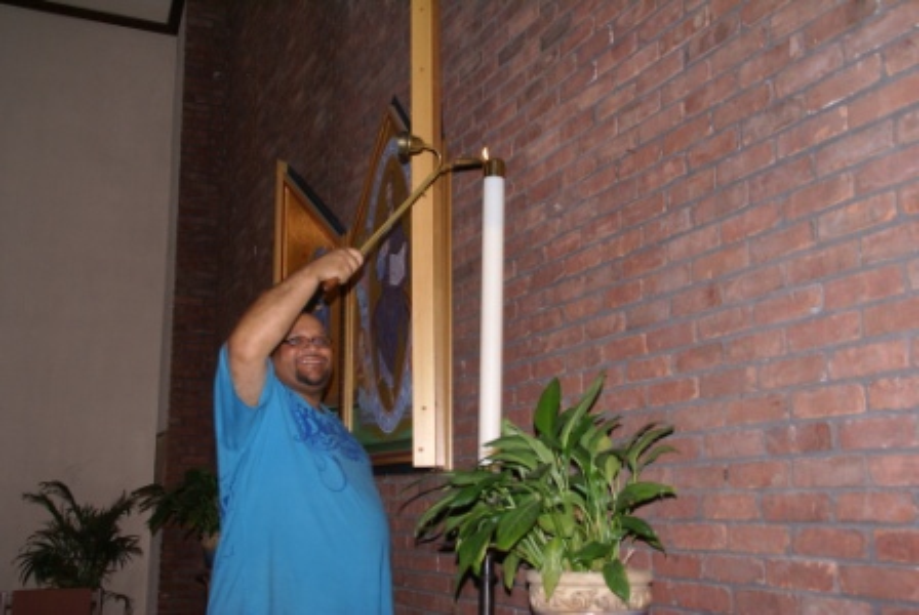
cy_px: 308
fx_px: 1074
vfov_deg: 32.0
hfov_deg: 46.3
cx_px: 460
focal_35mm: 42
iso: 400
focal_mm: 28
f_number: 5.6
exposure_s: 1/60
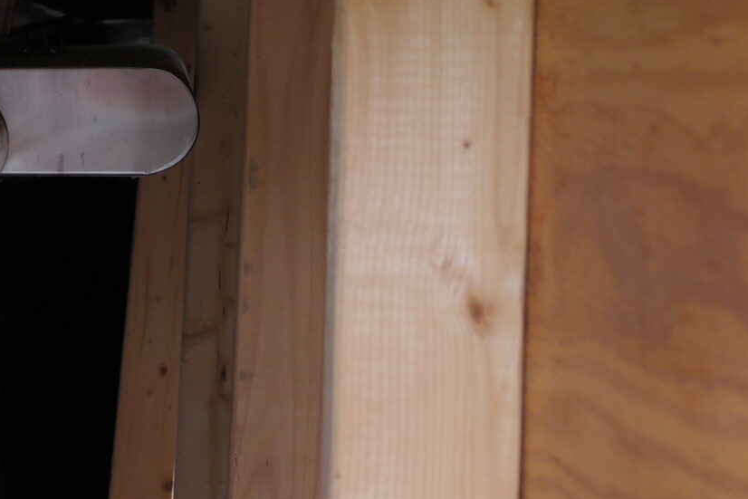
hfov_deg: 21.2
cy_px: 131
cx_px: 19
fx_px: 1933
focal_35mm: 93
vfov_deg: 14.7
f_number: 3.5
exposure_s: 1/60
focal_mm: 20
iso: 200
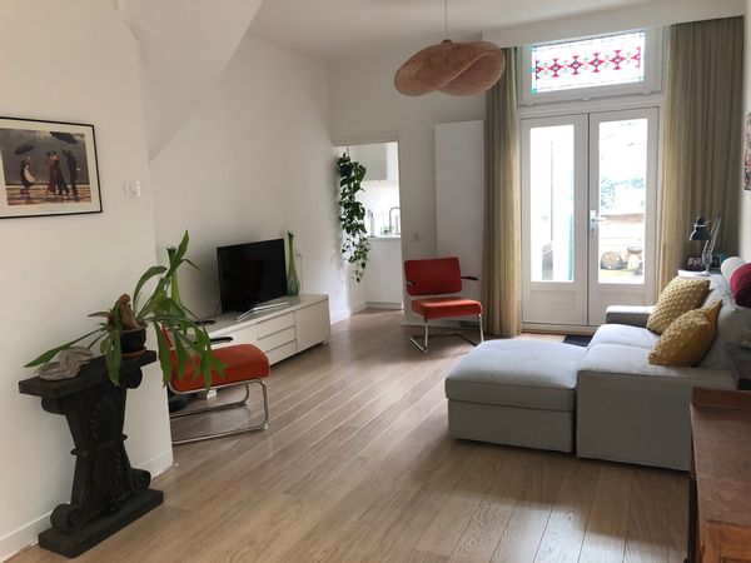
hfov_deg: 63.4
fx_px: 607
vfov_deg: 49.7
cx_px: 376
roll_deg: +1.9
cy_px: 282
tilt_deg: -8.1
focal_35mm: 28
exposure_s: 1/20
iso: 40
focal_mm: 3.99
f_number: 1.8
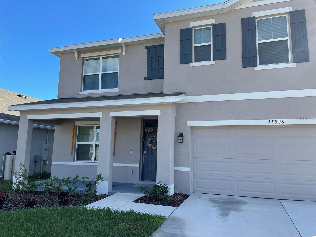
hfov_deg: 67.3
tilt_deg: +9.1
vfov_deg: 53.1
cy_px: 118
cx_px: 158
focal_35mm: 26
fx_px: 237
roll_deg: -0.9
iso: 32
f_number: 1.6
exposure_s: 1/1511
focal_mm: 4.2
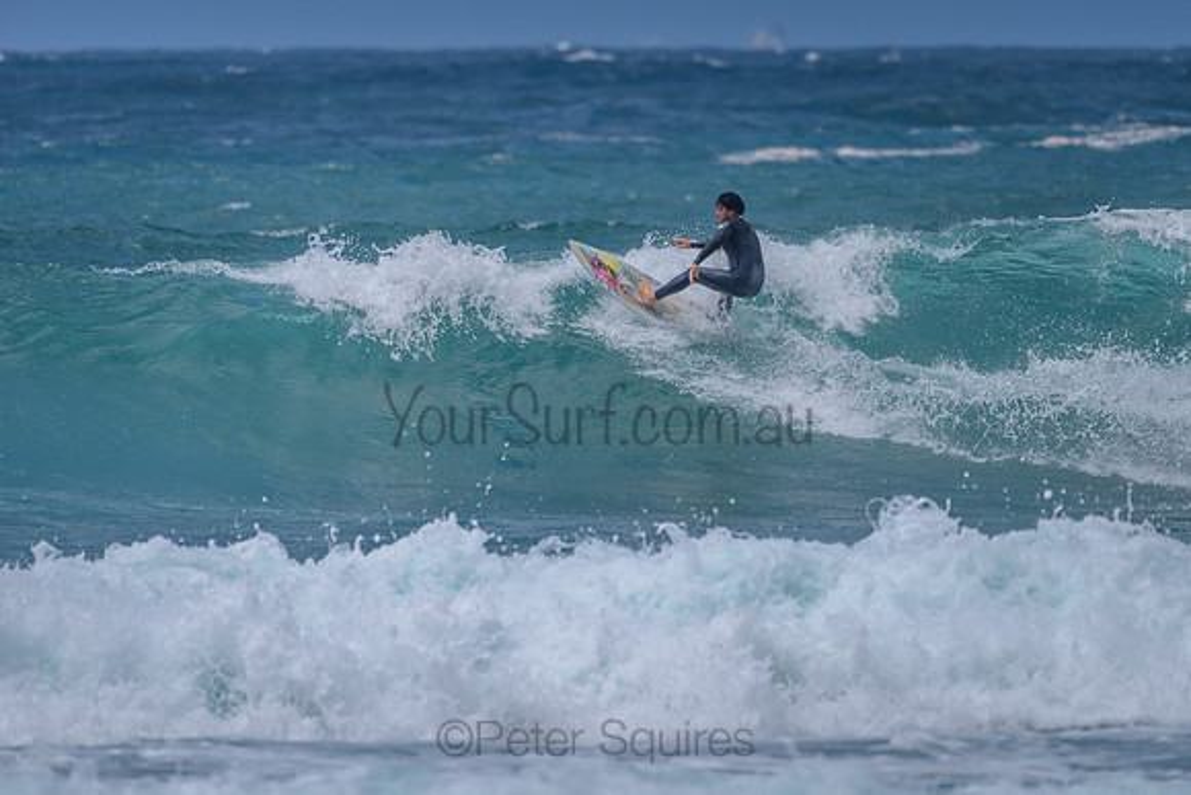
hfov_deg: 3.4
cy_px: 312
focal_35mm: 614
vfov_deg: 2.2
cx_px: 729
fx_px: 20326
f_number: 5.6
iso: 110
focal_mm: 500
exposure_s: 1/2000
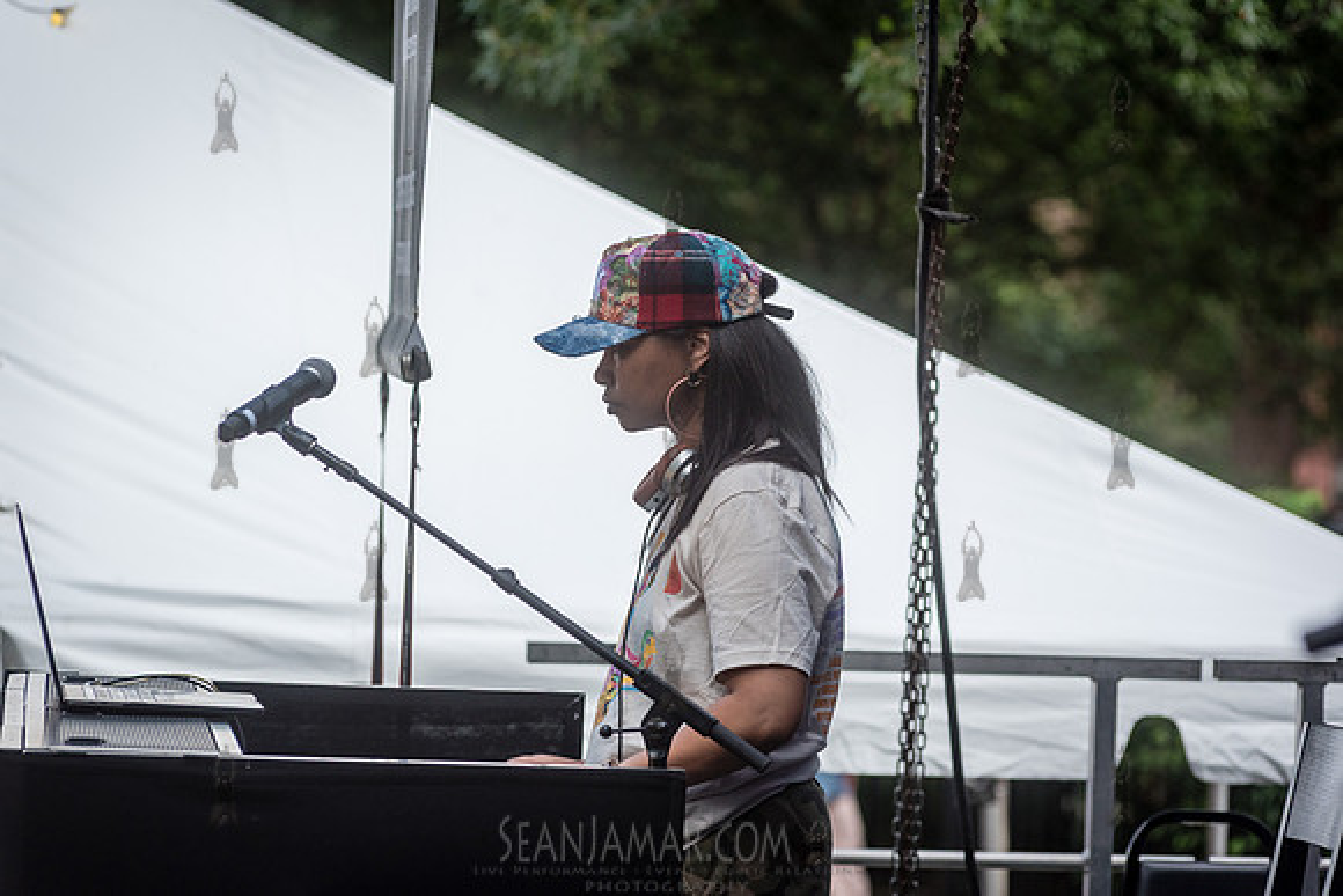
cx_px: 672
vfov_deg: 7.4
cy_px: 448
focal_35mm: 185
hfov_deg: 11.1
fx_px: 6903
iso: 500
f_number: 6.3
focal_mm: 185
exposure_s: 1/1600
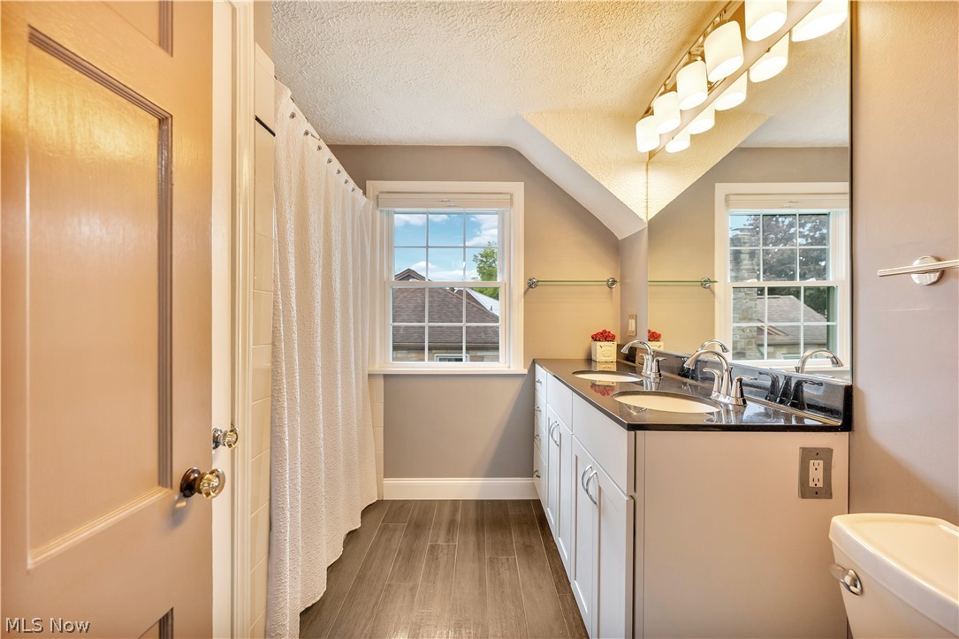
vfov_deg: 73.7
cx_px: 480
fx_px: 426
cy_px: 320
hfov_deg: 96.7
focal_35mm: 16
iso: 400
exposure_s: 1/50
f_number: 4
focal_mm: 16
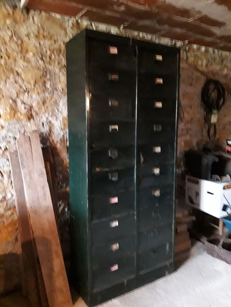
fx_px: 240
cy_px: 154
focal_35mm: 27
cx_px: 116
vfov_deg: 65.3
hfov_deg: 51.4
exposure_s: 1/10
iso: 800
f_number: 1.9
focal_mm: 3.6
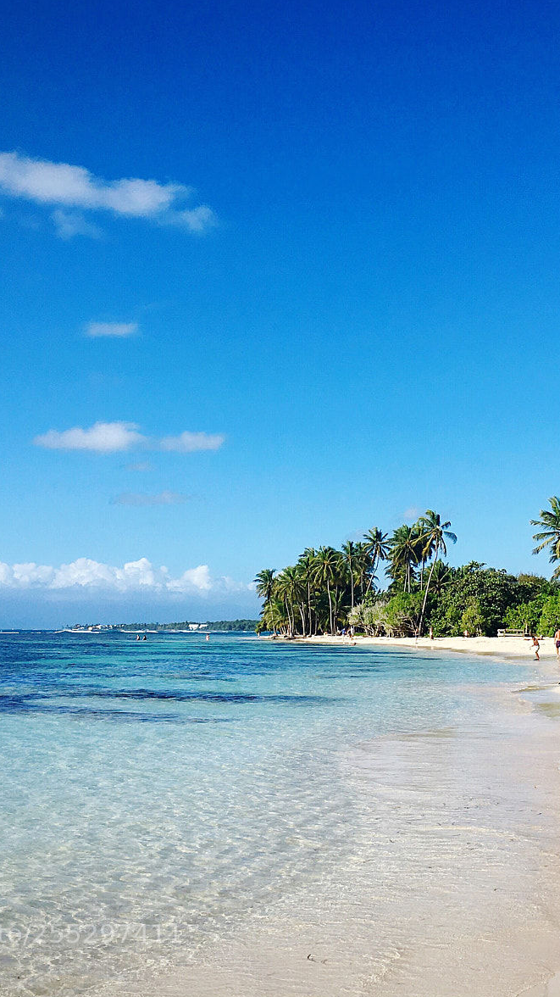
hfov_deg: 27.3
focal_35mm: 43
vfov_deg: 47.4
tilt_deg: +6.3
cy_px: 492
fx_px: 1136
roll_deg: -1.1
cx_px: 417
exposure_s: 1/2747
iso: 25
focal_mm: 4.15
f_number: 2.2
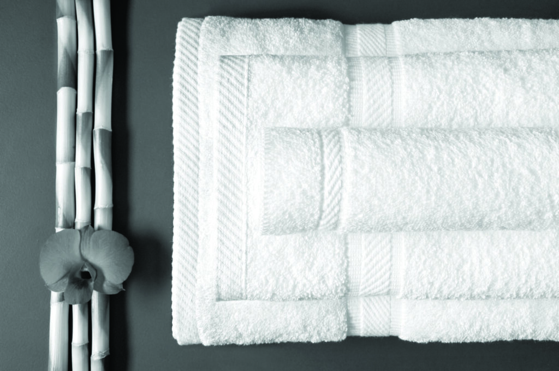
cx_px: 280
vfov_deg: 29.8
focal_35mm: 45
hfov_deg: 43.7
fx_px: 698
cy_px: 186
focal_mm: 30
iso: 200
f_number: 13
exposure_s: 1/125
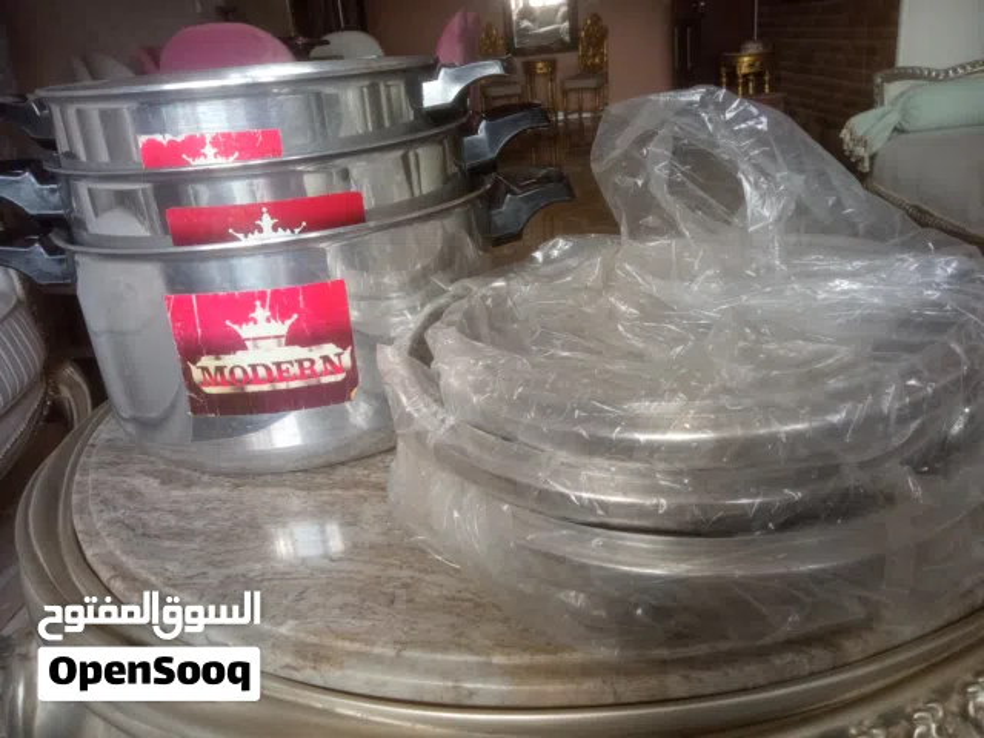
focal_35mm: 27
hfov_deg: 65.3
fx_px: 768
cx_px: 492
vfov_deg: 51.4
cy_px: 369
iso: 114
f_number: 2.2
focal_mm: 3.79
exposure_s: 1/33.3
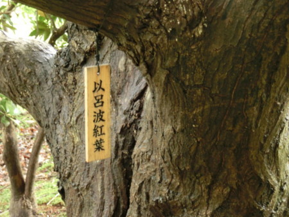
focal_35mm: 123
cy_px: 108
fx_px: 1027
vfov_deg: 12.1
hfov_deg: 16.0
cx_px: 144
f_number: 5.5
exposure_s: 1/5
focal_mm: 21.79
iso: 400
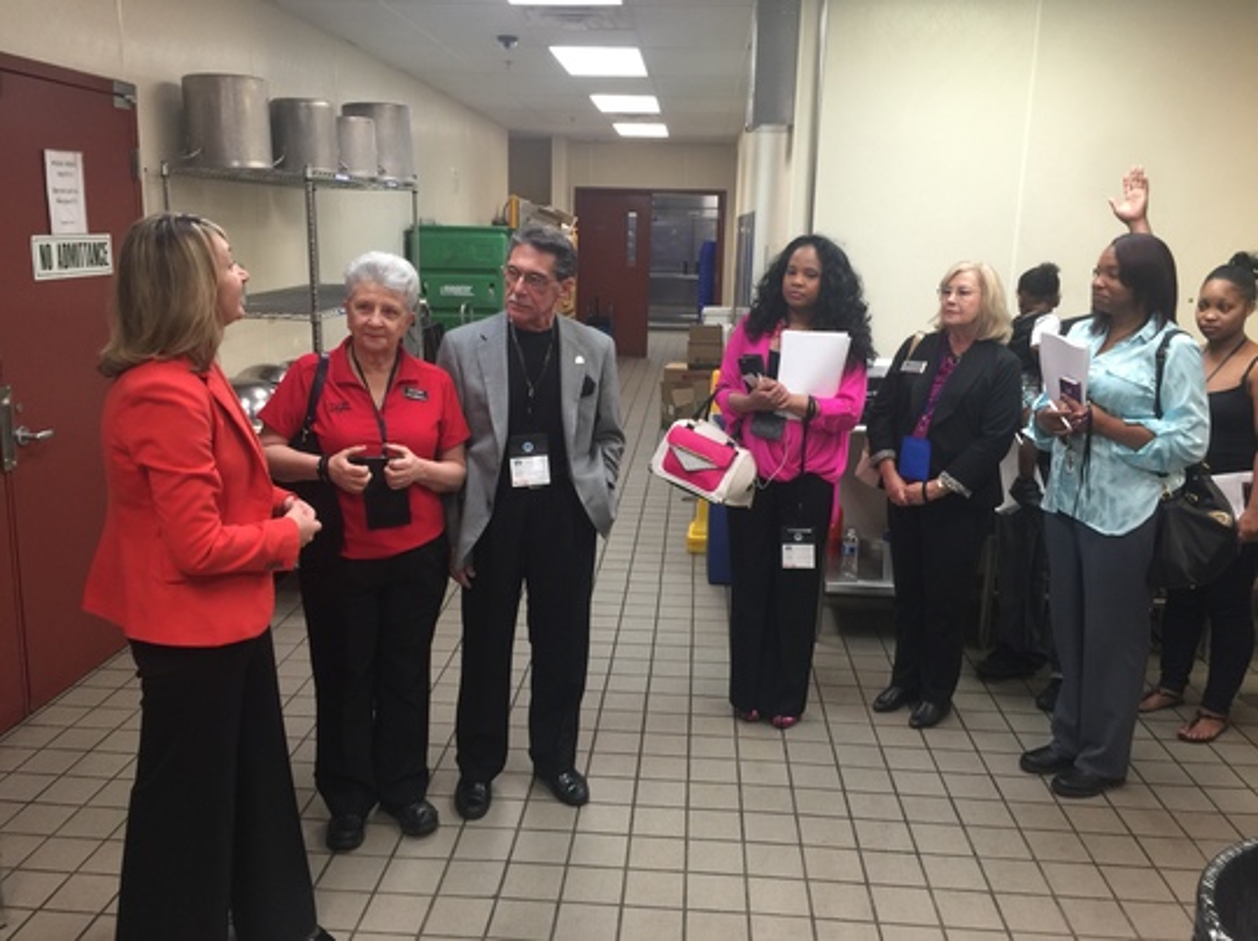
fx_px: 1053
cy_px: 470
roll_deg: -1.4
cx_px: 629
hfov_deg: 61.7
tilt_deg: -14.0
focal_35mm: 29
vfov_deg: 48.2
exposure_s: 1/15
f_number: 2.2
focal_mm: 4.15
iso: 32
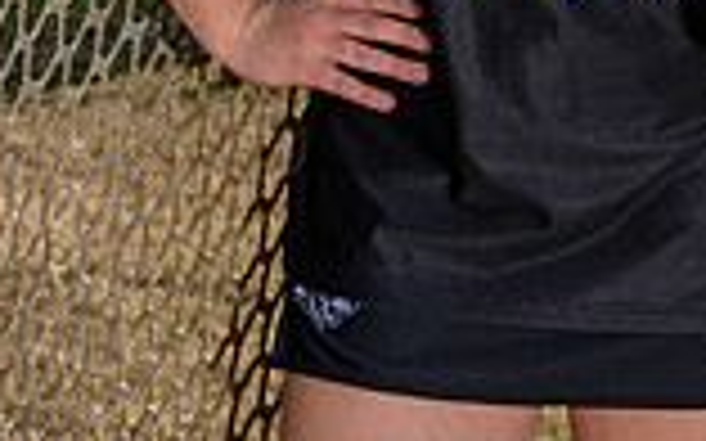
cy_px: -562
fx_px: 2808
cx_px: 479
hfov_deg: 14.3
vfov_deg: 8.3
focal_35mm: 146
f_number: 7.1
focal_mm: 50
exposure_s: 1/320
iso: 64
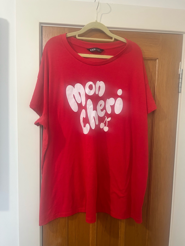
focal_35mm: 26
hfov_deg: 53.1
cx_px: 92
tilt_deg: -4.7
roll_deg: -1.8
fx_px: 185
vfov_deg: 67.3
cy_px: 123
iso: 250
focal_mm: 5.7
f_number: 1.5
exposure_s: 1/50
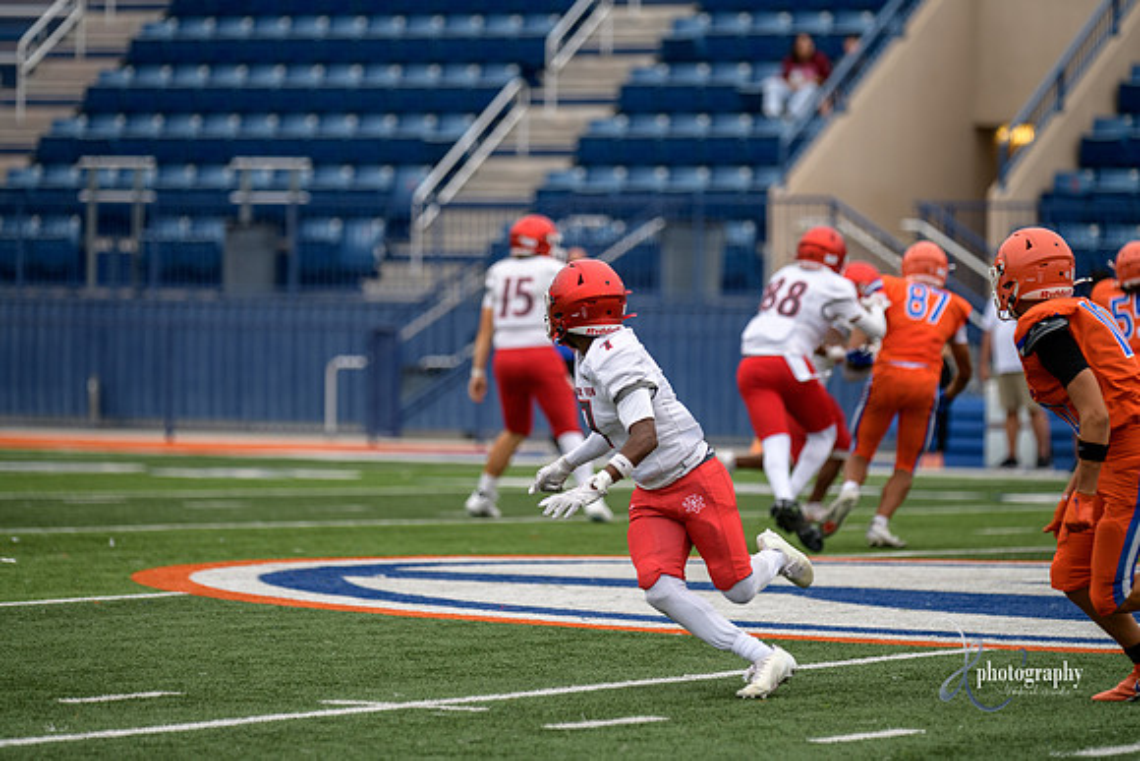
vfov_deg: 6.2
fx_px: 6968
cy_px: 380
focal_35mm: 220
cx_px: 570
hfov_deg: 9.4
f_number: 2.8
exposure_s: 1/800
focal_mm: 220
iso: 320
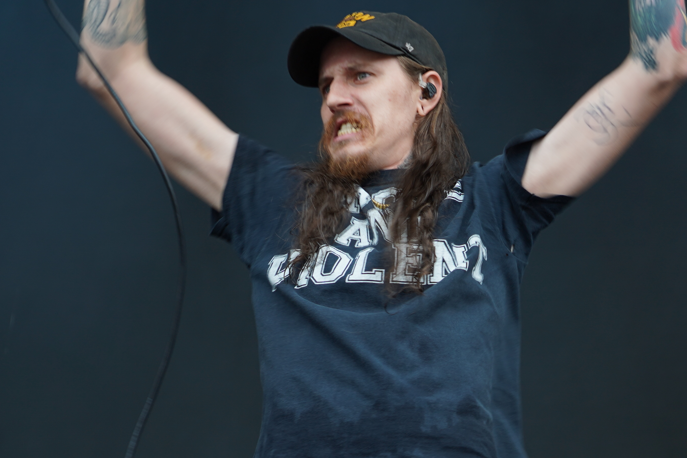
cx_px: 466
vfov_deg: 8.0
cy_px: 354
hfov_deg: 12.0
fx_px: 3263
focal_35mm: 171
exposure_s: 1/100
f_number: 4.5
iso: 100
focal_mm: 77
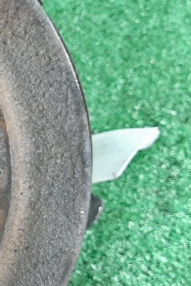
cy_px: 186
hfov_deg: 13.6
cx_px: -175
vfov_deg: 23.0
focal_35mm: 88
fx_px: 700
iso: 239
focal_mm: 3.93
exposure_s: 1/50
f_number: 1.7
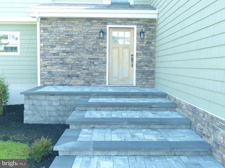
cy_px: 84
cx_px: 112
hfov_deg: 50.1
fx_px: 240
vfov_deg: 38.7
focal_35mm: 37
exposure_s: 1/250
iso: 400
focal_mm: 6.6
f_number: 3.5
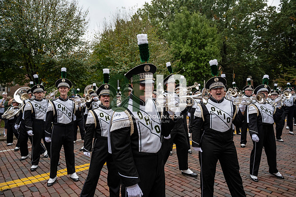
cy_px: 98
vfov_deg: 53.2
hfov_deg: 73.7
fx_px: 197
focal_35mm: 24
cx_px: 148
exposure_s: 1/1600
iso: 640
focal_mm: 24
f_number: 4
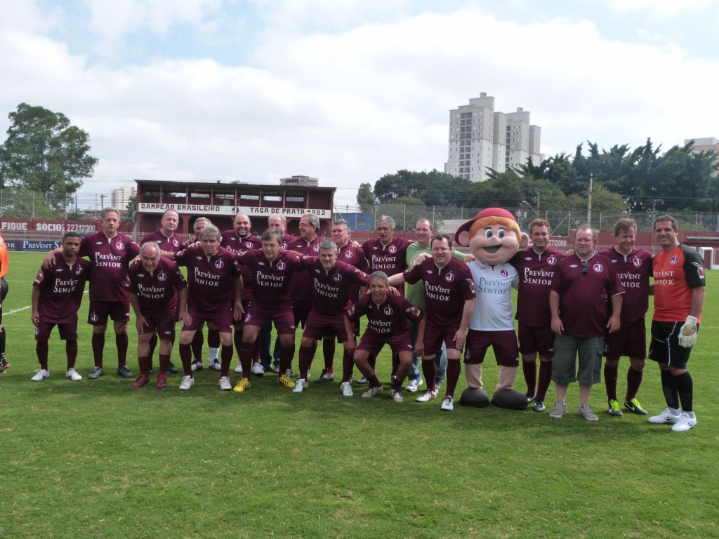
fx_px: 665
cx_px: 360
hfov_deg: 56.8
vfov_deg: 44.2
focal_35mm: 32
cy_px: 270
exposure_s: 1/320
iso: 160
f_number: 5.6
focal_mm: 5.6
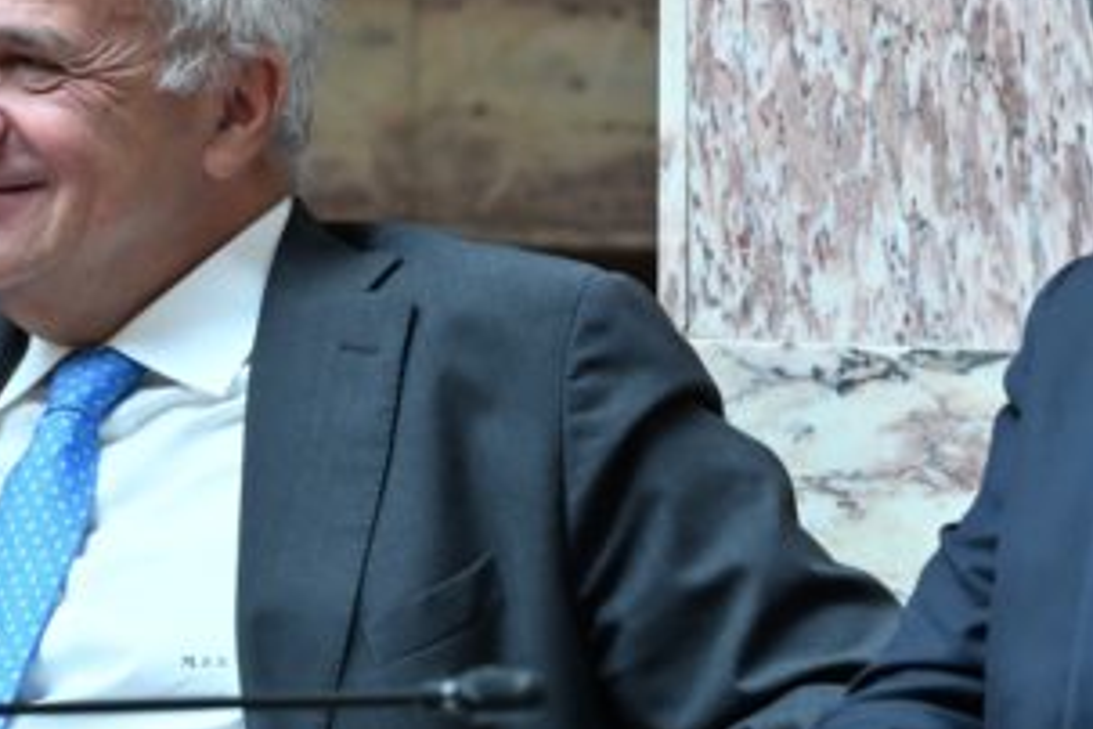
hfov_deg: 6.8
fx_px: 9229
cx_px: 289
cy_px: 260
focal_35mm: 304
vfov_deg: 4.5
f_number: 5.6
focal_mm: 120
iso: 2200
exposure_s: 1/250
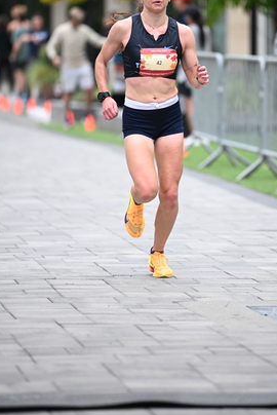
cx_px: 177
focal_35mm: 272
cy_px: 151
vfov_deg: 7.6
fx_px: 3134
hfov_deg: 5.1
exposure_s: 1/1000
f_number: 2.8
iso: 1600
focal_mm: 200
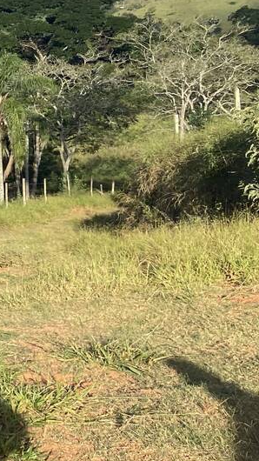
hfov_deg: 12.8
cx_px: -325
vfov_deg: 27.5
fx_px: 940
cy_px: 187
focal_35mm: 77
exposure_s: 1/1927
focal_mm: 4.25
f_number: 1.8
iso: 32
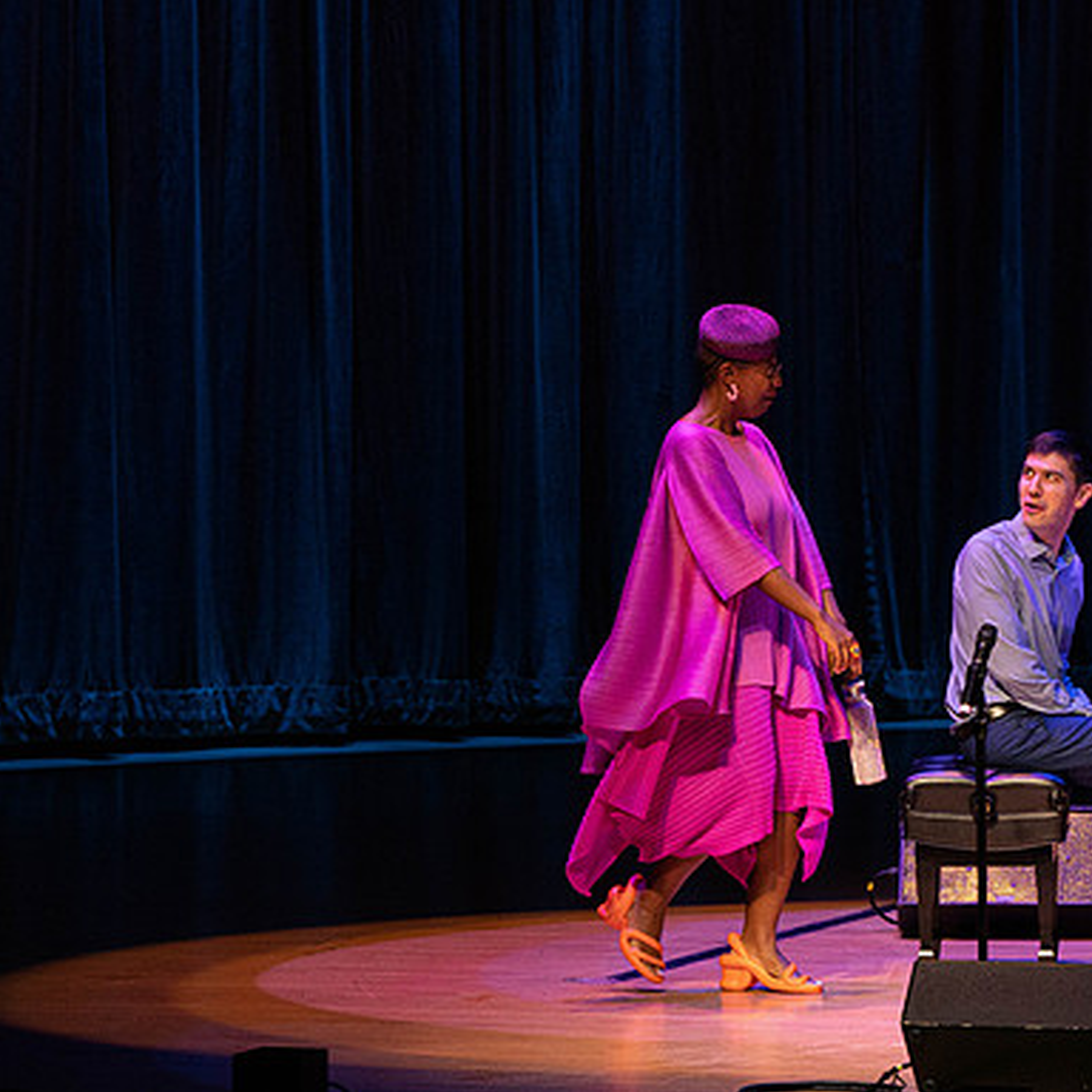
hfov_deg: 4.9
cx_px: 594
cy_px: 547
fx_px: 12634
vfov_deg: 4.9
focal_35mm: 354
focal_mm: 276
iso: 4000
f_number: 7.1
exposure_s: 1/320
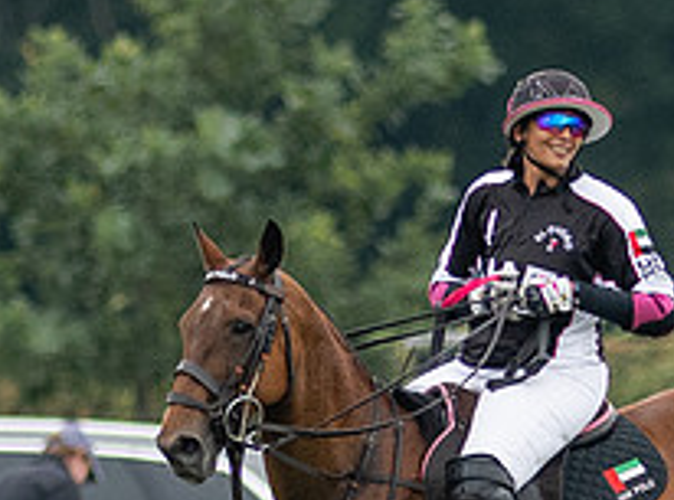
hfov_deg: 0.7
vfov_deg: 0.5
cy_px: 577
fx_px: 58073
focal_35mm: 2993
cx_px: 643
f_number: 2.8
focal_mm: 300
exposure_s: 1/2000
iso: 400
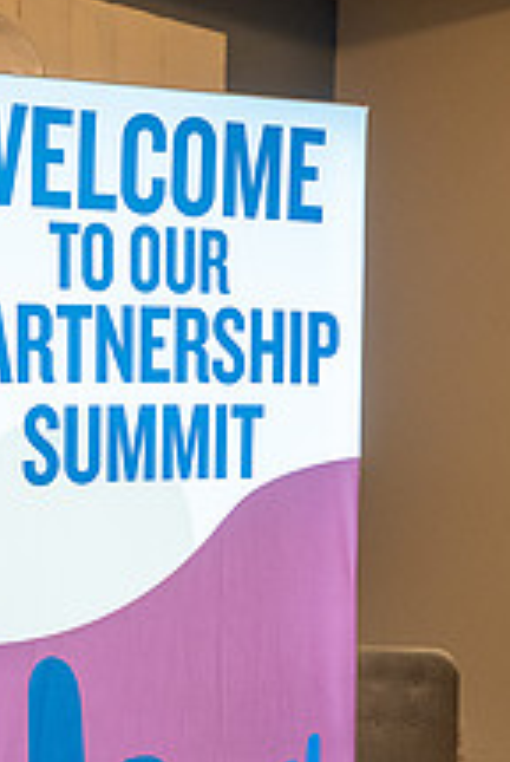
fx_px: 2478
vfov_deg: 17.2
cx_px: 198
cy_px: 684
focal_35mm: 117
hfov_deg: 11.7
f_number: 5.6
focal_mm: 56
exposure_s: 1/200
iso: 3200
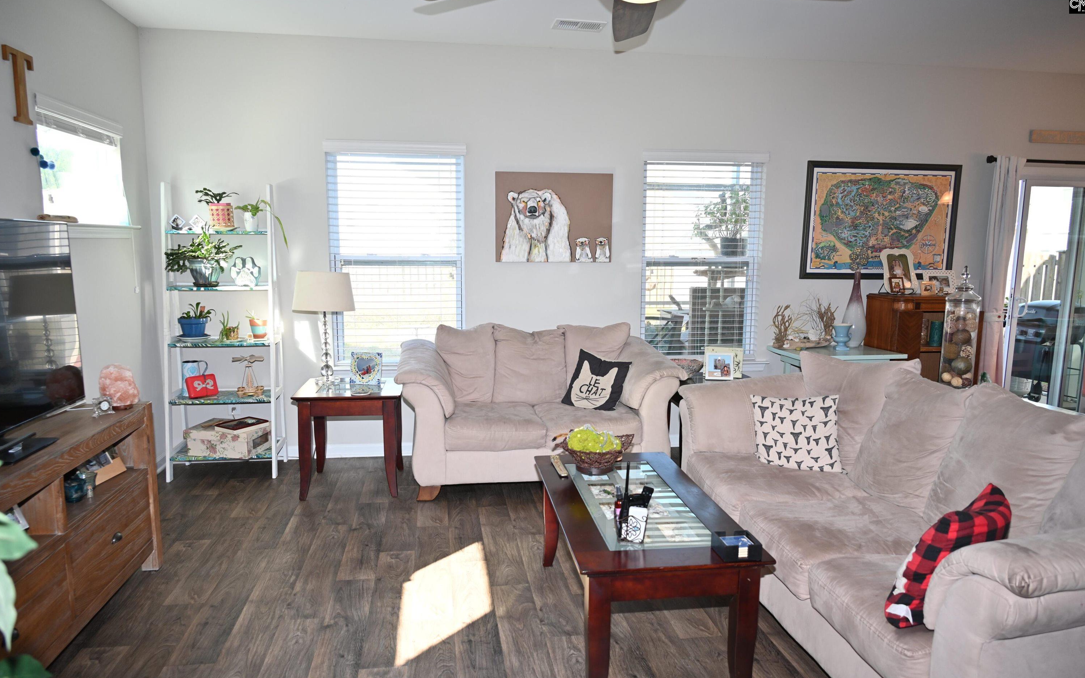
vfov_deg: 49.2
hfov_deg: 72.5
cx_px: 549
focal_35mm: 25
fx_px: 739
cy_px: 365
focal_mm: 24
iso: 200
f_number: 4
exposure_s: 1/60
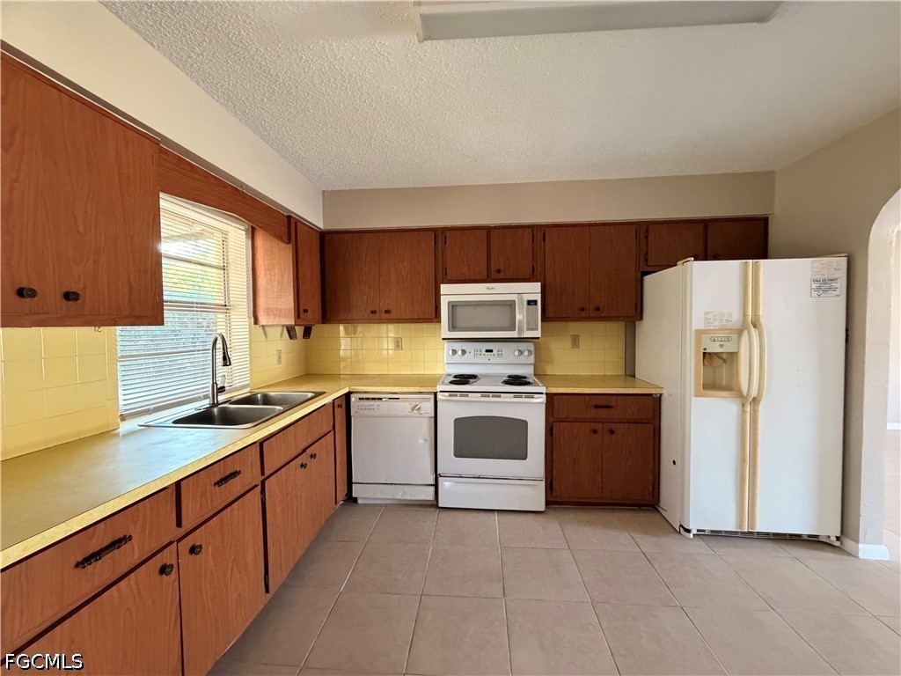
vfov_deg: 85.7
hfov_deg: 102.1
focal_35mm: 14
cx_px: 450
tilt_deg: -2.9
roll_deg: +0.6
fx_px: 364
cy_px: 338
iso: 640
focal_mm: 2.22
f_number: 2.2
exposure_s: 1/60
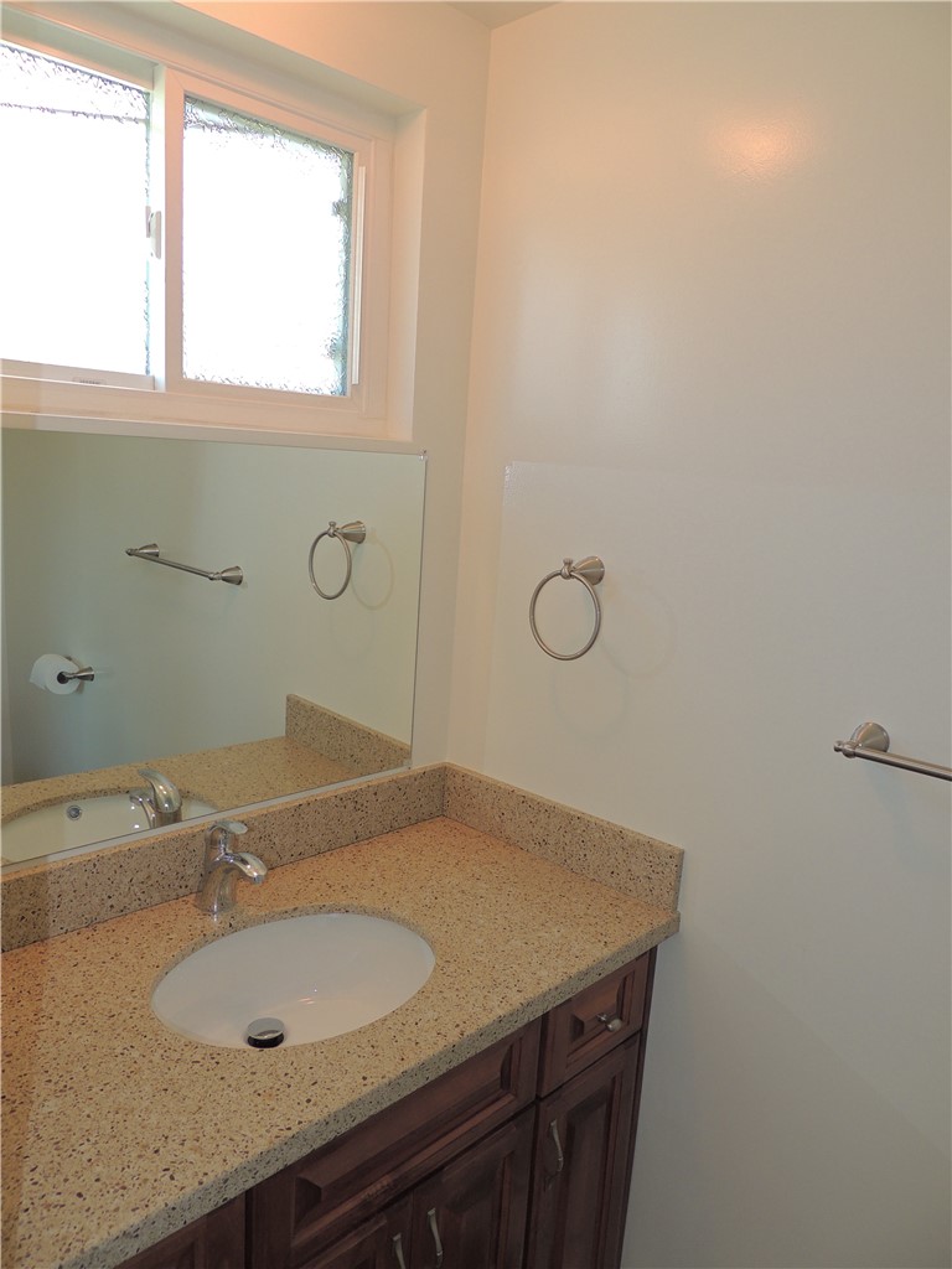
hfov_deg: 56.8
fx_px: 880
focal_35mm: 24
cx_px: 476
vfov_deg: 71.6
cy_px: 634
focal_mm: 4.3
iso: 140
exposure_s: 1/40
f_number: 3
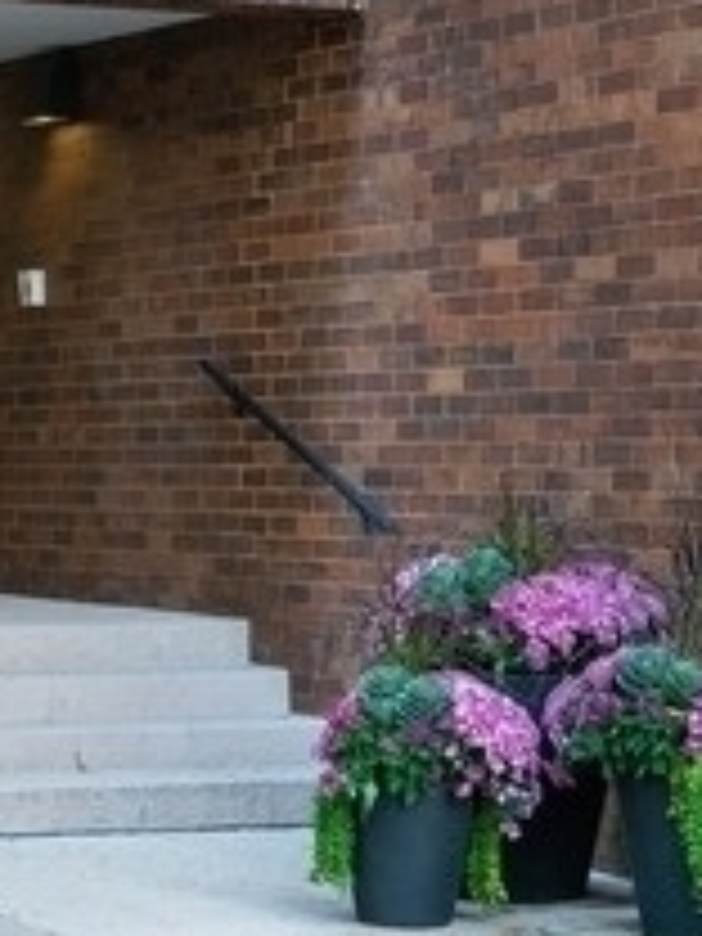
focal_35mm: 133
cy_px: 508
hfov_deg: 11.1
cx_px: 50
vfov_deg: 14.8
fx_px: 3596
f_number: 8
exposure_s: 1/20
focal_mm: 32
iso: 320
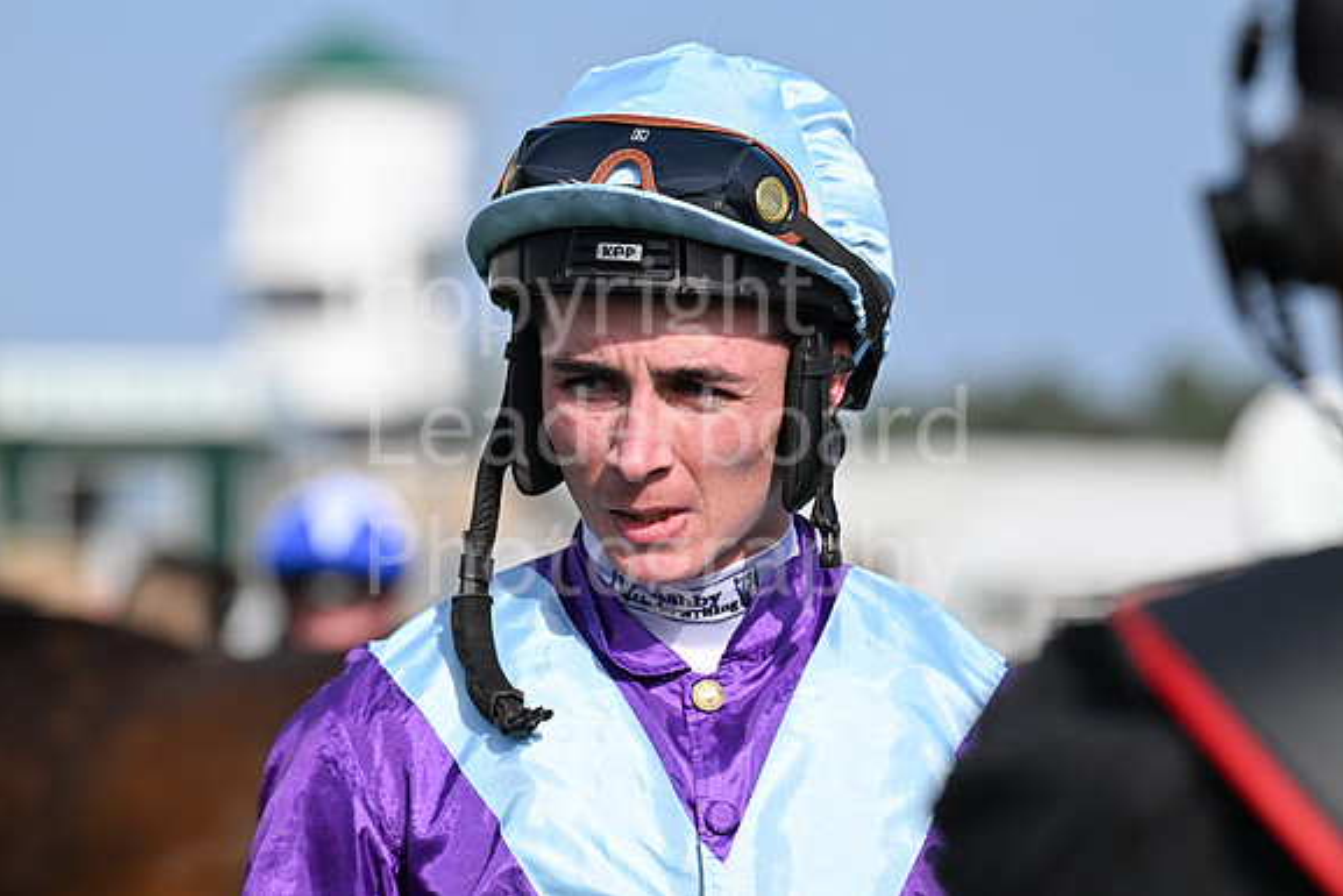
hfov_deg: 10.2
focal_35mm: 201
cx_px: 670
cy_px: 448
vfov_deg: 6.8
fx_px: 7500
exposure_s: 1/4000
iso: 500
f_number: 5.6
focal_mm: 200
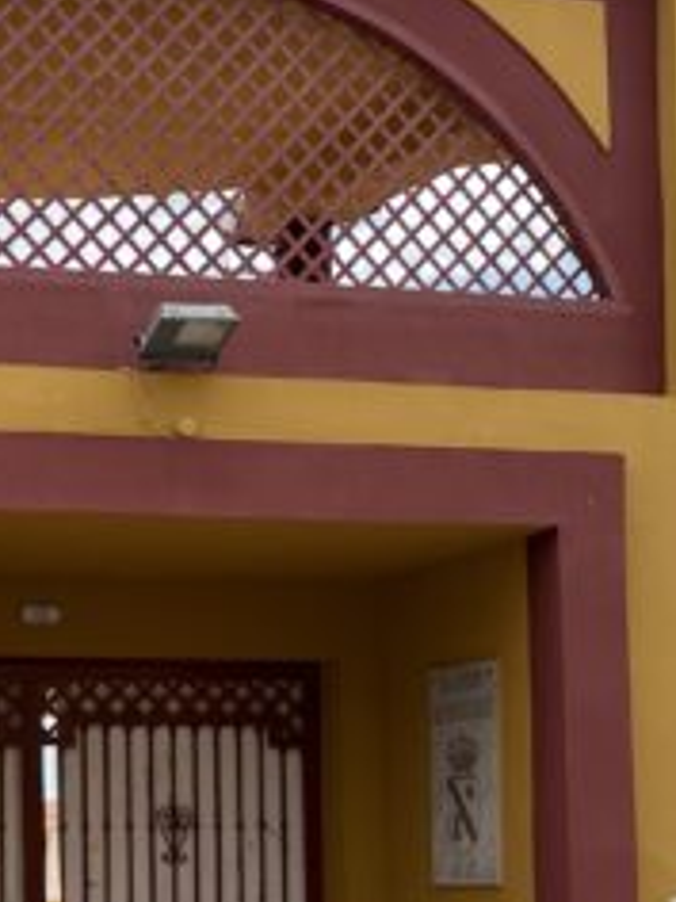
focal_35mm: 104
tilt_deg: +2.0
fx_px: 2708
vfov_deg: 18.7
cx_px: 99
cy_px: 719
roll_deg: -0.1
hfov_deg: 14.1
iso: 100
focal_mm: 6.76
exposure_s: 1/2053
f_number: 1.78
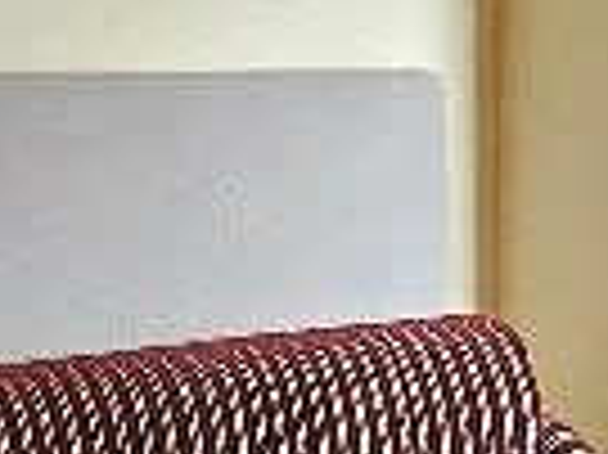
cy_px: 814
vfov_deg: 8.4
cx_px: 590
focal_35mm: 171
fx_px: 3001
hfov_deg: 11.5
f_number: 1.8
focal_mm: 5.4
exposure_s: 1/101
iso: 500
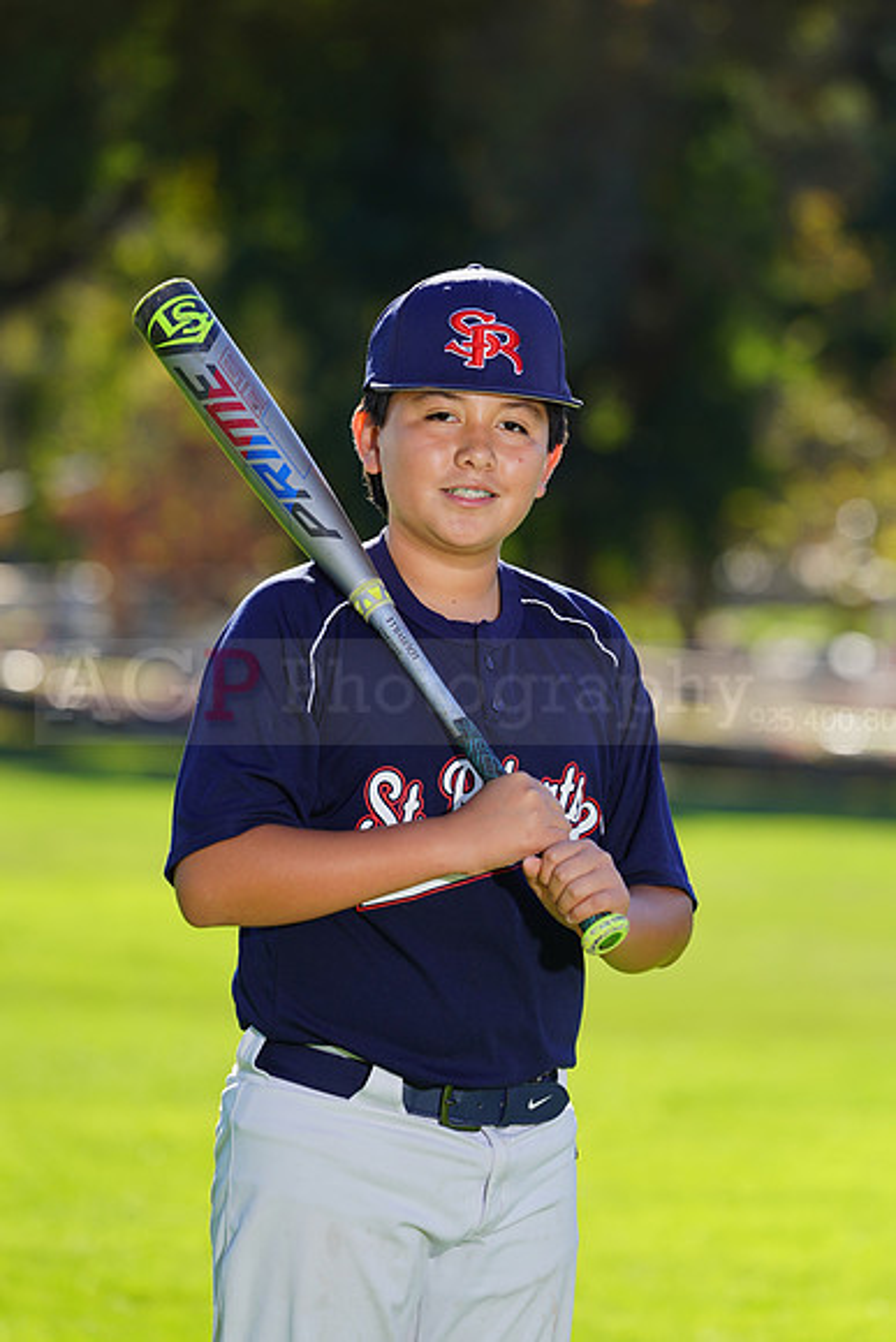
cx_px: 448
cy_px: 671
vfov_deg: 7.9
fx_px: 9775
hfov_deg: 5.2
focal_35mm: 262
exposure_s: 1/250
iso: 100
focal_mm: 262
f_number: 6.3
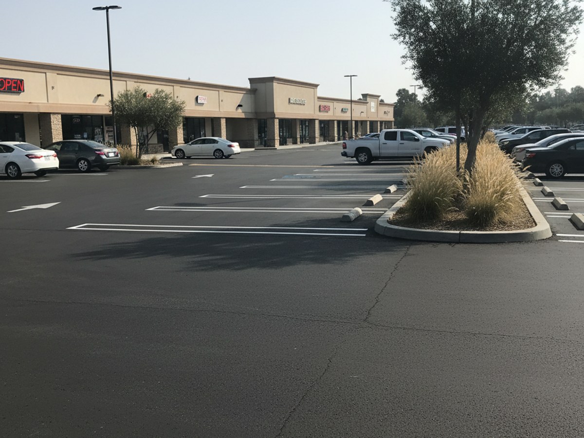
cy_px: 219
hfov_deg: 73.9
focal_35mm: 23
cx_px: 292
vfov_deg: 58.9
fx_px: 388
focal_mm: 6.4
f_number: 1.8
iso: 635
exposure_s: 1/1538
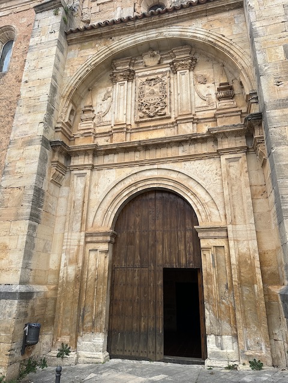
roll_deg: -1.3
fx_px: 266
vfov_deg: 71.6
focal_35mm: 24
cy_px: 192
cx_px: 144
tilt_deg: +19.9
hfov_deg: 56.8
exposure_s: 1/762
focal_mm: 6.86
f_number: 1.78
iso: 80
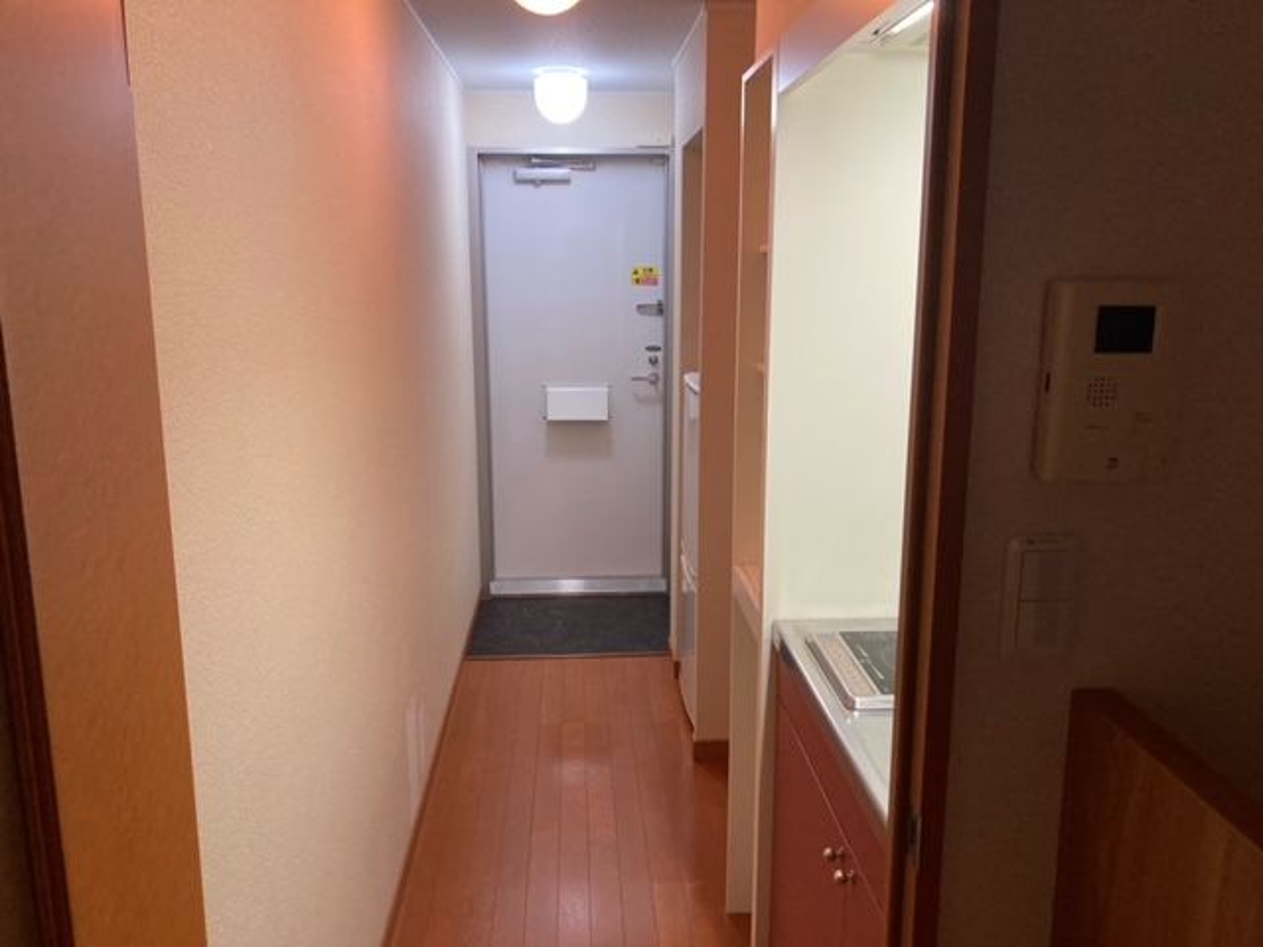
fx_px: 1022
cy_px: 474
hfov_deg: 63.4
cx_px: 632
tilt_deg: -10.1
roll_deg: +0.2
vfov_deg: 49.7
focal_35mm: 28
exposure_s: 1/50
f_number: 1.8
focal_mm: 3.99
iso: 160
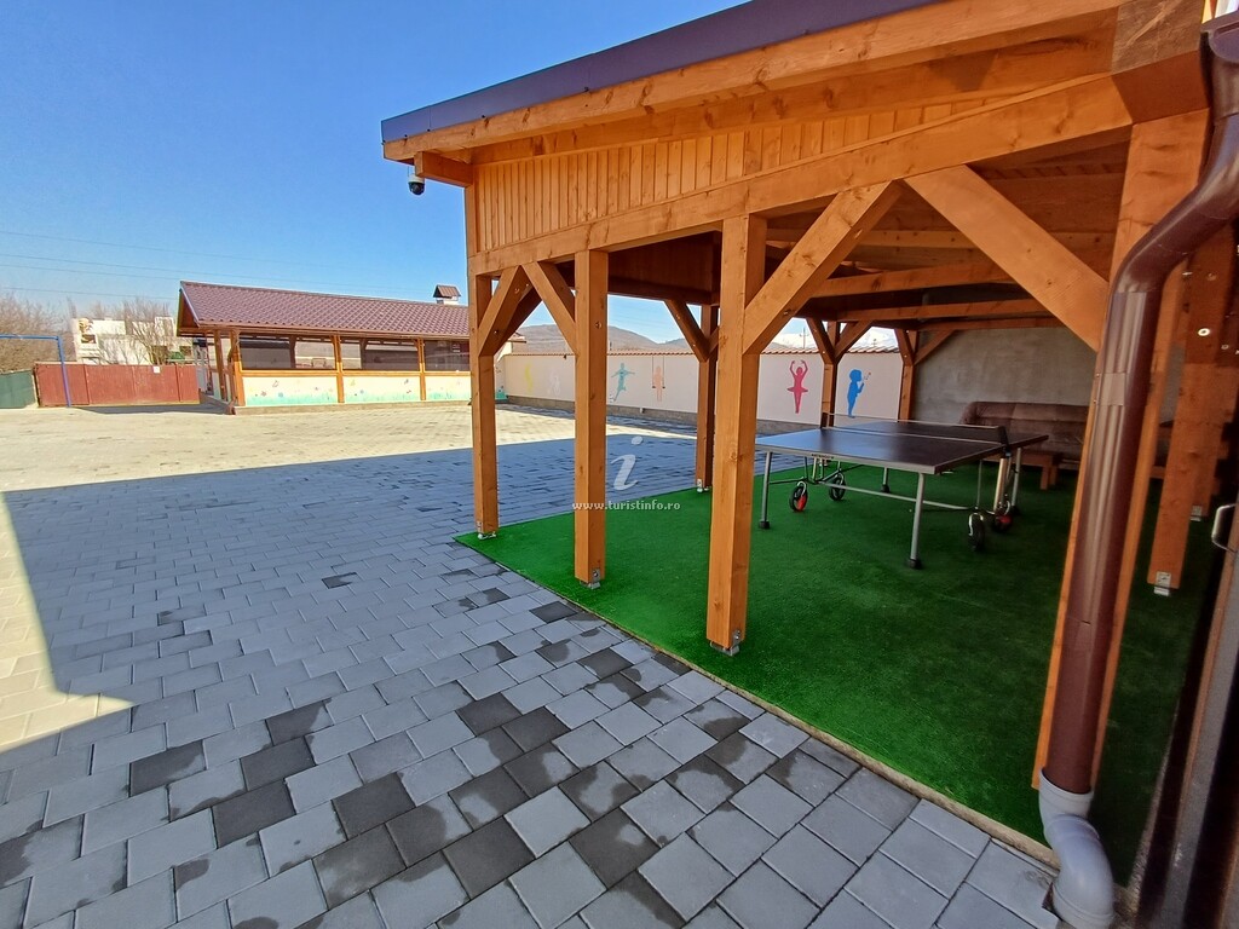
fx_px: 573
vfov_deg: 78.1
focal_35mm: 16
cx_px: 620
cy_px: 464
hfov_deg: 94.5
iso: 40
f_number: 2.2
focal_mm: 1.64
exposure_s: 1/445
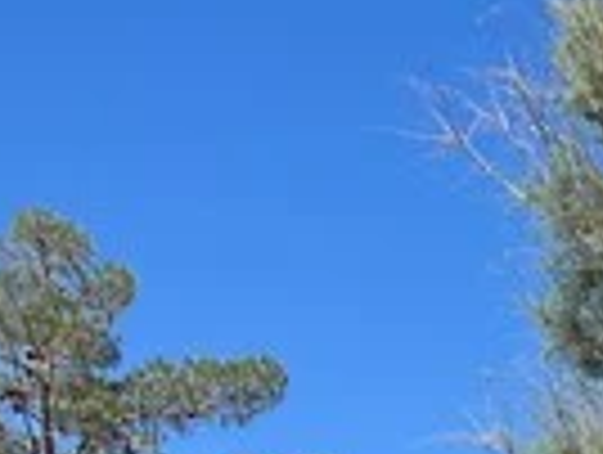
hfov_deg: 8.2
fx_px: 3455
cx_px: 1944
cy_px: 1277
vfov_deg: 6.9
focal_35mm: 198
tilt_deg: -2.8
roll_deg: +0.1
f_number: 1.5
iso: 50
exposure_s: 1/5587
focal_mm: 5.7
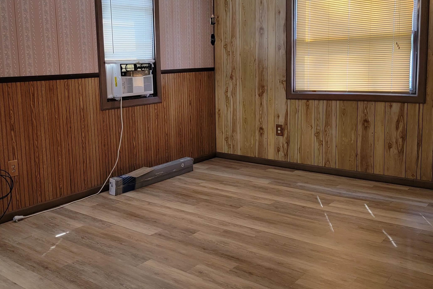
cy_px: 115
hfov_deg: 51.5
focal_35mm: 37
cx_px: 169
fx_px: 445
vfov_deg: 35.8
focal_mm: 6.7
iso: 250
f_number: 1.8
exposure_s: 1/120
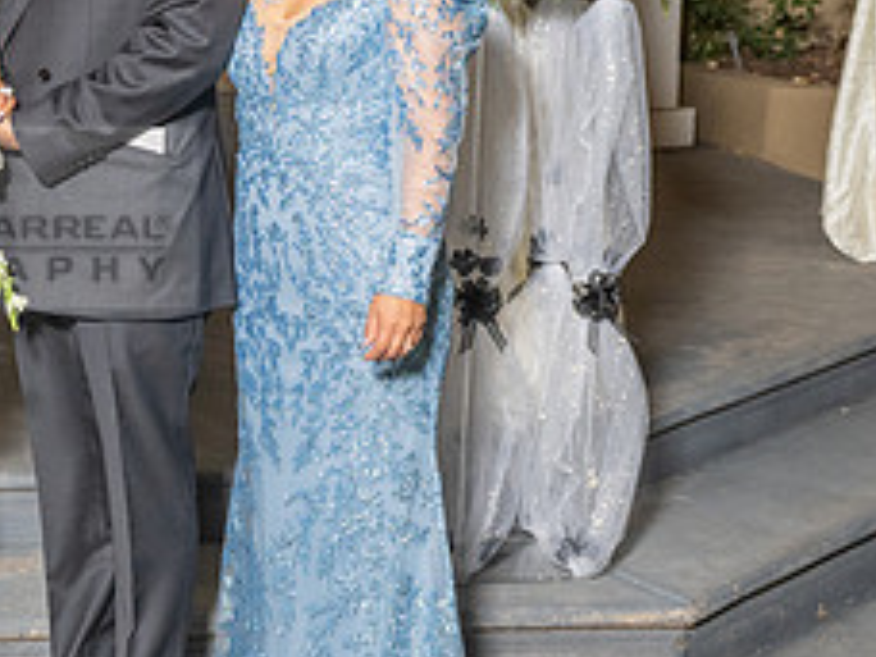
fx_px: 2328
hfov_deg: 20.0
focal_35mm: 92
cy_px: 323
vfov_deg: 16.1
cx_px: -186
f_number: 4.5
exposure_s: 1/200
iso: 640
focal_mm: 24
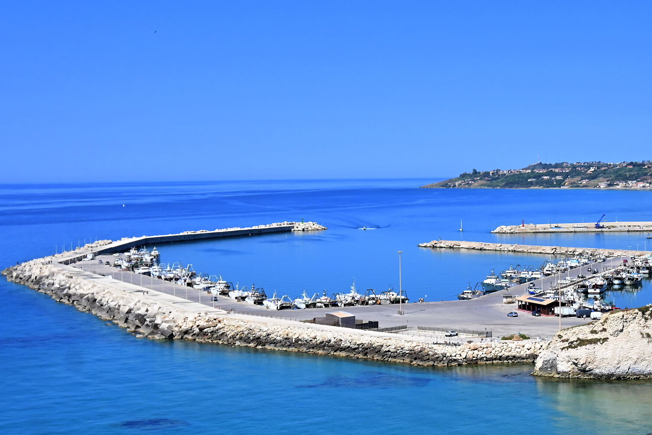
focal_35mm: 72
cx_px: 500
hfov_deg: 27.6
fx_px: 1304
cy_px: 301
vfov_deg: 18.9
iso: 400
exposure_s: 1/4000
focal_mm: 30
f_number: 4.8
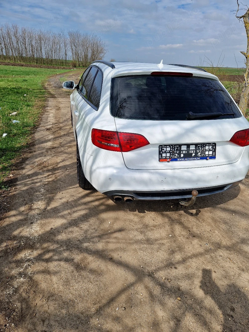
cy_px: 166
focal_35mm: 23
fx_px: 221
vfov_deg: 73.9
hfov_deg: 58.9
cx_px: 124
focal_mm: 5.4
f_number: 1.8
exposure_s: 1/3333
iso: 50
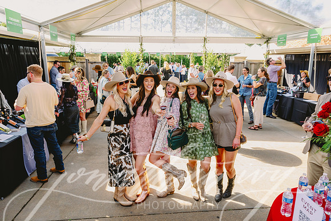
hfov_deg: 71.5
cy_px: 110
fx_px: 230
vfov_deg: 51.3
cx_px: 166
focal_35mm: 25
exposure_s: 1/200
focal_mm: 25
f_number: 5.6
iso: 500
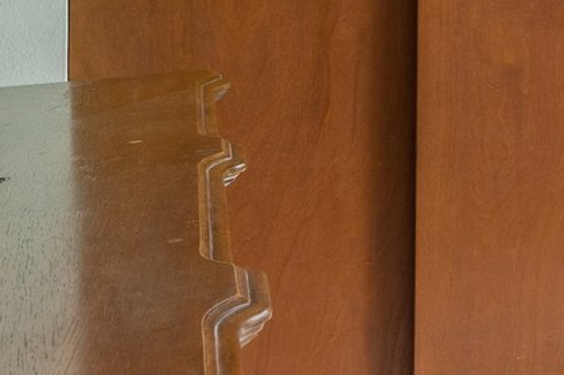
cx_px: 1178
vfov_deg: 14.8
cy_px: -122
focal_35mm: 88
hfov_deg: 16.5
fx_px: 1378
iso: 320
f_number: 8
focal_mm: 18
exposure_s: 1.3
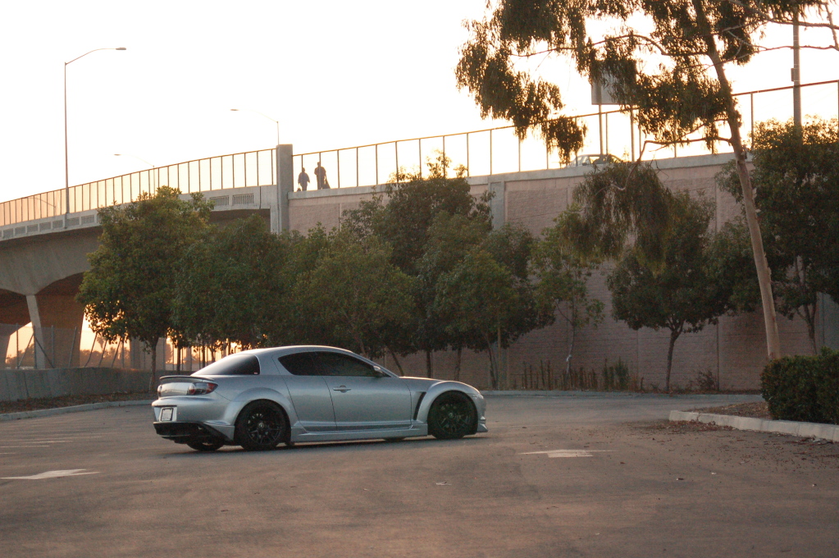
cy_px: 279
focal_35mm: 120
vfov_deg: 11.4
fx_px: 2794
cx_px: 420
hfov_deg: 17.1
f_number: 5.6
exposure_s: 1/200
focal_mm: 80
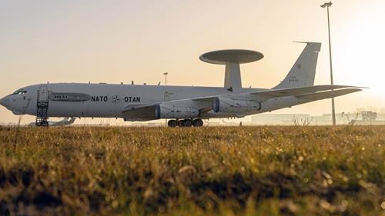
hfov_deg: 46.4
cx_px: 188
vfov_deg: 26.8
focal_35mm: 44
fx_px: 449
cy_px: 63
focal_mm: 35
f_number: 2.8
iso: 100
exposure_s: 1/1250
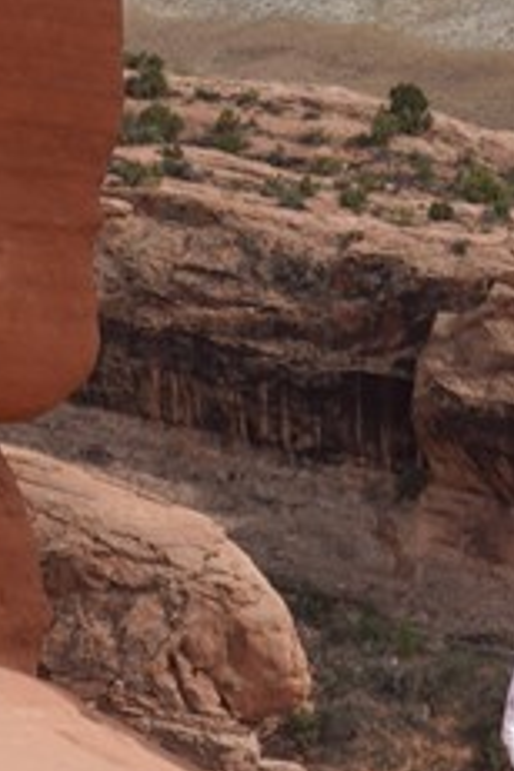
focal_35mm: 512
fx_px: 10964
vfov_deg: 4.0
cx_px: 935
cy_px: -794
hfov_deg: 2.7
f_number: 16
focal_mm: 59
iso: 100
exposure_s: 1/100
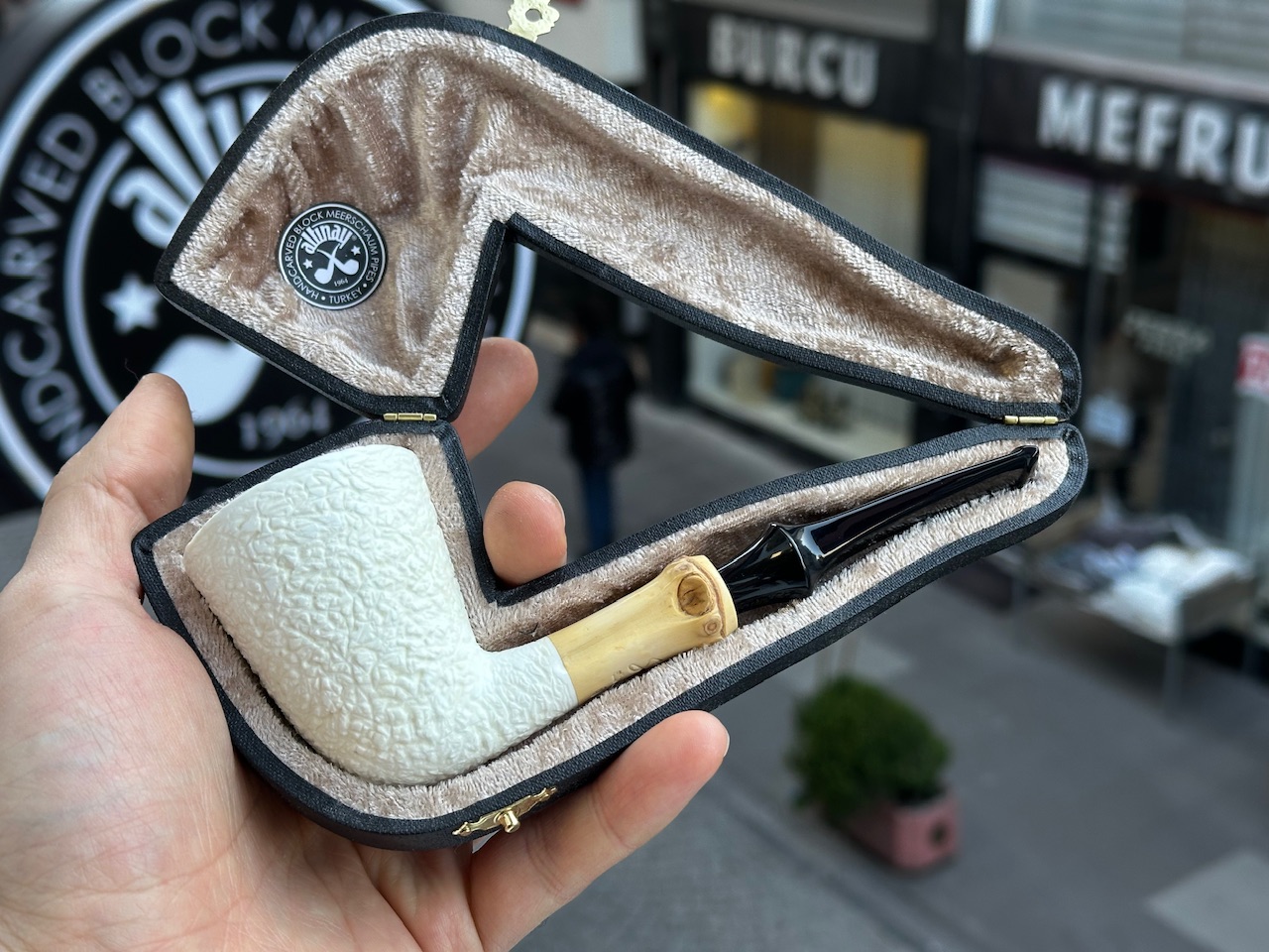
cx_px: 634
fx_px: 1760
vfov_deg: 30.3
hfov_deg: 39.7
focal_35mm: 48
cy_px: 476
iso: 50
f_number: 1.78
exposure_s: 1/100
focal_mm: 6.86
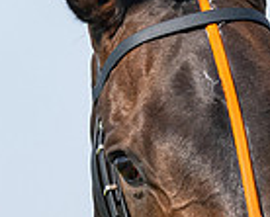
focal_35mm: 601
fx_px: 4813
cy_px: 118
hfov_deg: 3.2
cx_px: 396
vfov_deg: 2.6
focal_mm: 74
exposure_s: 1/2500
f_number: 5
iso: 400
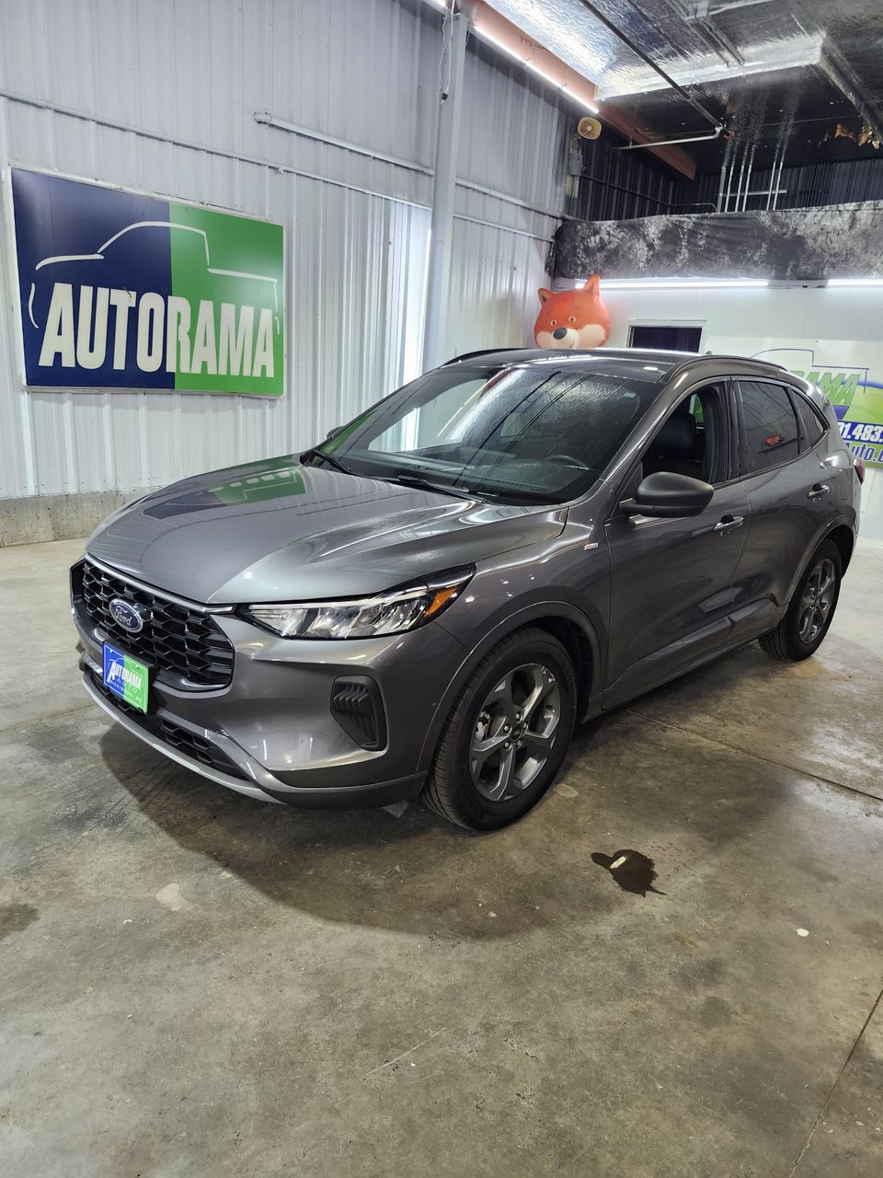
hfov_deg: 58.9
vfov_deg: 73.9
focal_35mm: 23
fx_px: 782
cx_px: 442
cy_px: 589
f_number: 1.8
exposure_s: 1/120
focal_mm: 5.54
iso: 160
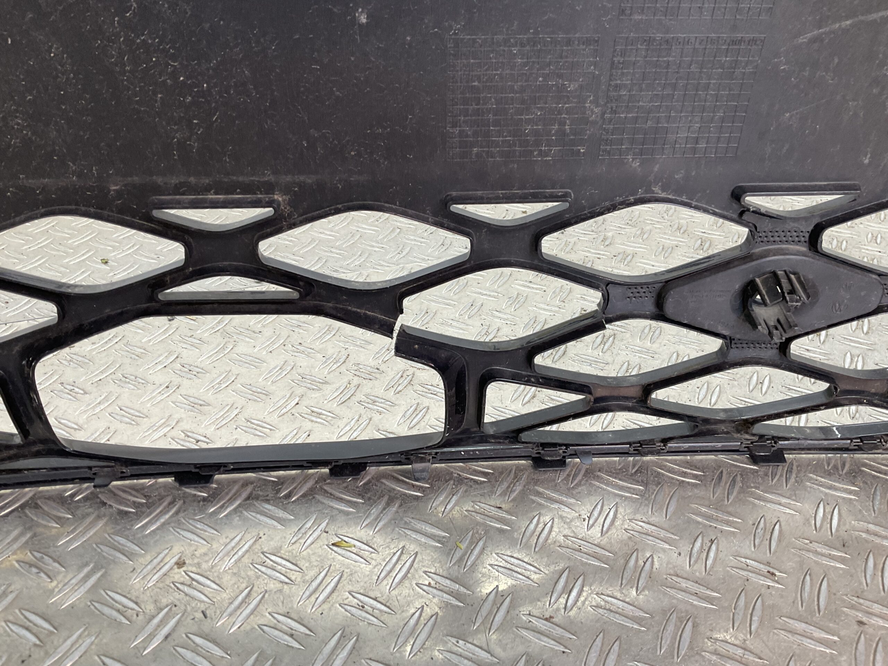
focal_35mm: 29
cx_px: 444
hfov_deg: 61.7
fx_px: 744
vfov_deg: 48.2
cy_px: 333
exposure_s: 1/120
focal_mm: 3
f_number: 1.8
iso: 50
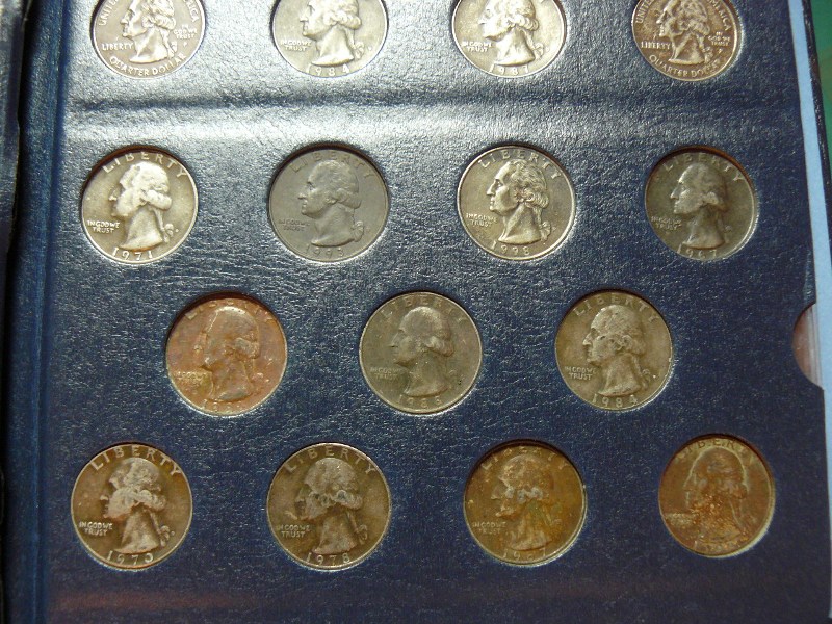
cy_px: 312
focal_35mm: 36
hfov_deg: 51.4
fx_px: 865
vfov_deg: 39.7
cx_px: 416
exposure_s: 1/5
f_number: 2.8
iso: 200
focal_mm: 6
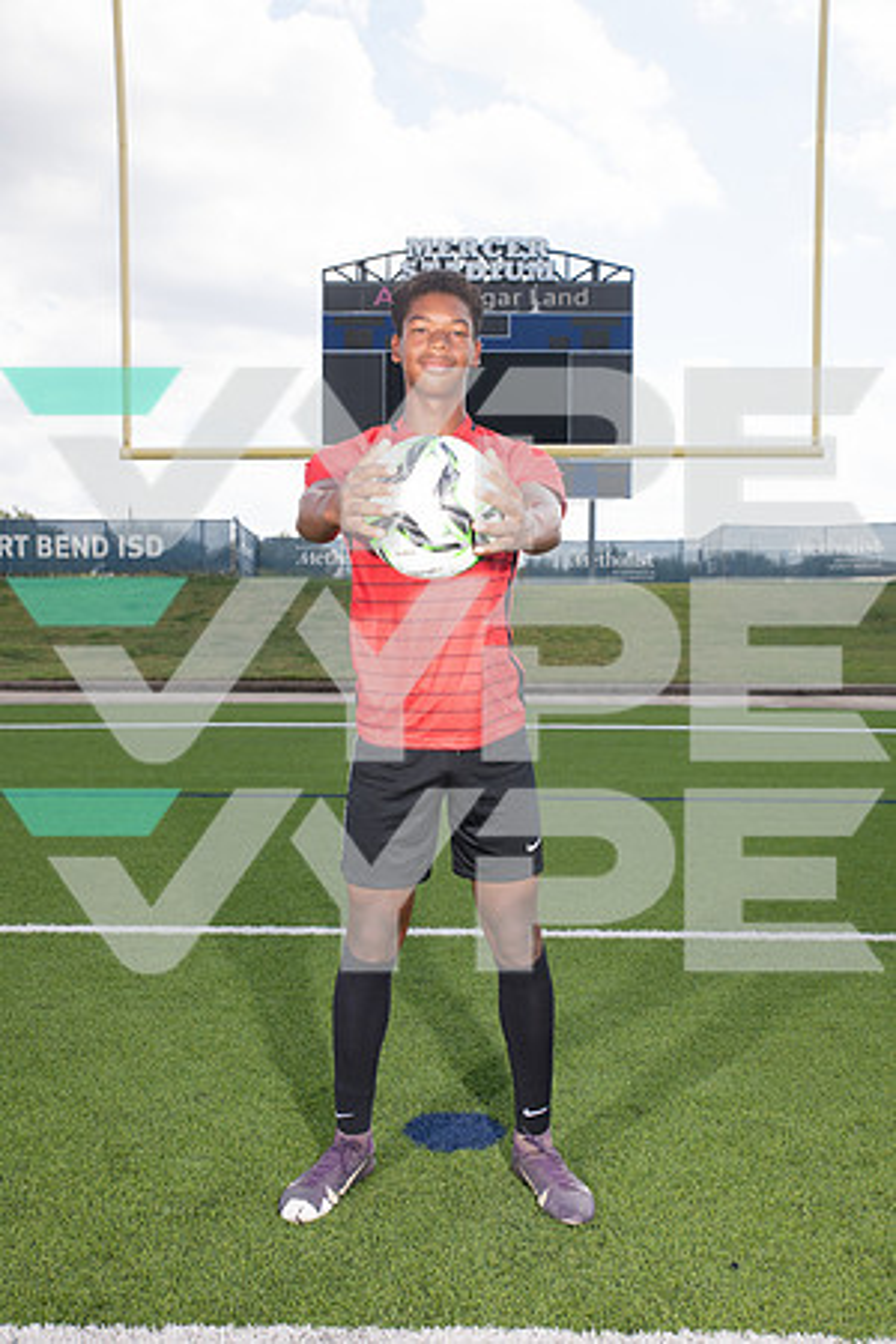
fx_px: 1344
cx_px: 448
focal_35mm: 36
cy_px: 672
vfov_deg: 53.1
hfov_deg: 36.9
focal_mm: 36
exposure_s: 1/320
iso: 125
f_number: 7.1
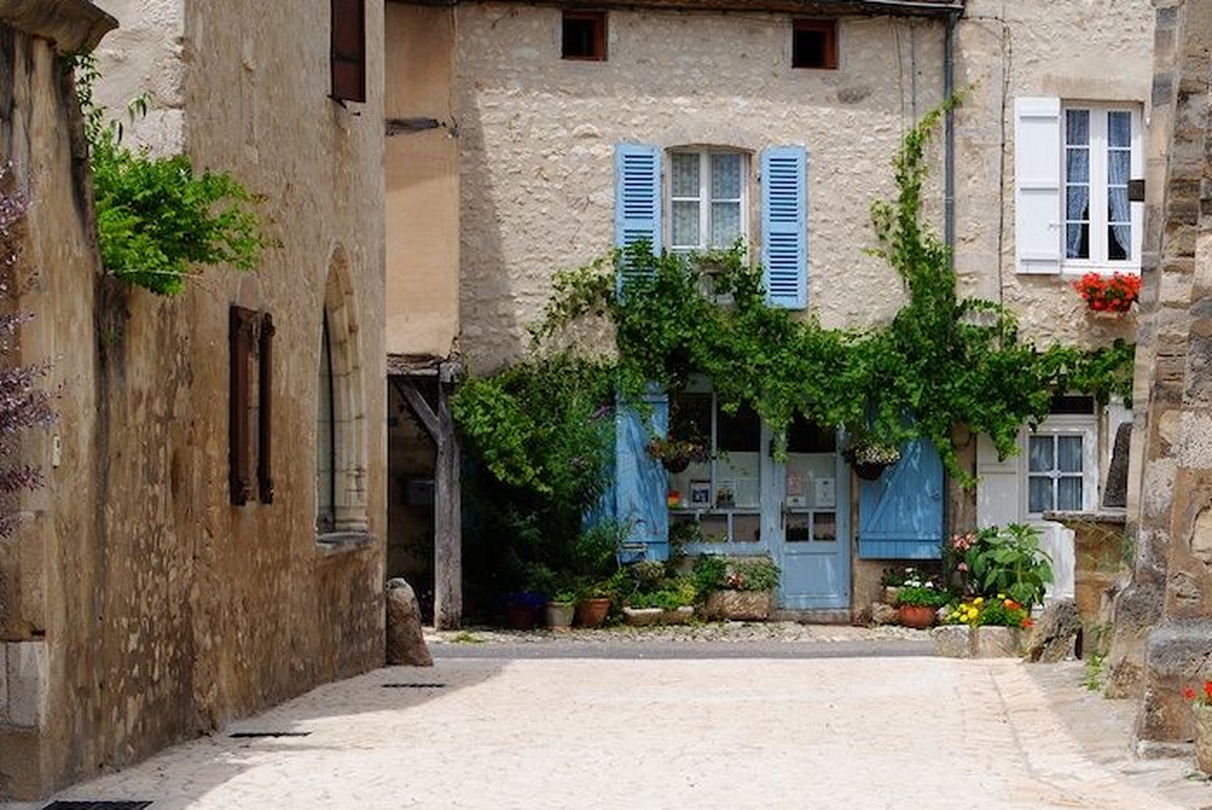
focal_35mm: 121
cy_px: 416
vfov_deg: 11.4
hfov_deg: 16.9
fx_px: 4068
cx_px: 828
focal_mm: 55
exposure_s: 1/250
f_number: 10
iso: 160
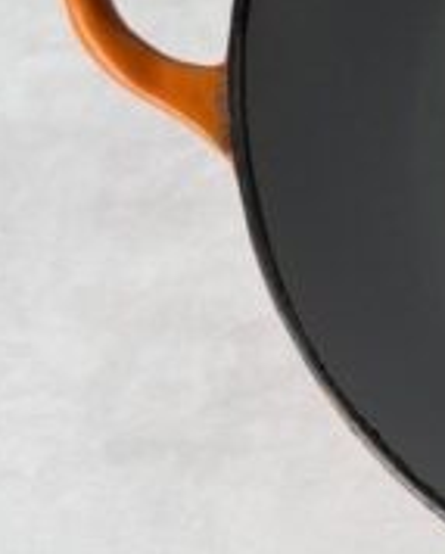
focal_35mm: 105
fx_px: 1724
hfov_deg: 13.2
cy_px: -12
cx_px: 815
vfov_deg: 17.8
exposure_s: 1/100
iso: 64
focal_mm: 6.76
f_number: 1.78
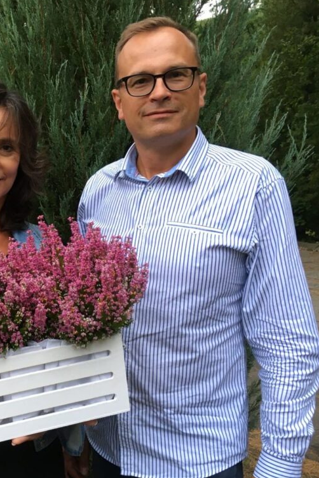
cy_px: 238
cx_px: 28
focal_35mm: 41
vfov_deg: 47.4
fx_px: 545
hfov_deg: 31.0
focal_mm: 4.15
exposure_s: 1/33
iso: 32
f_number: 2.2
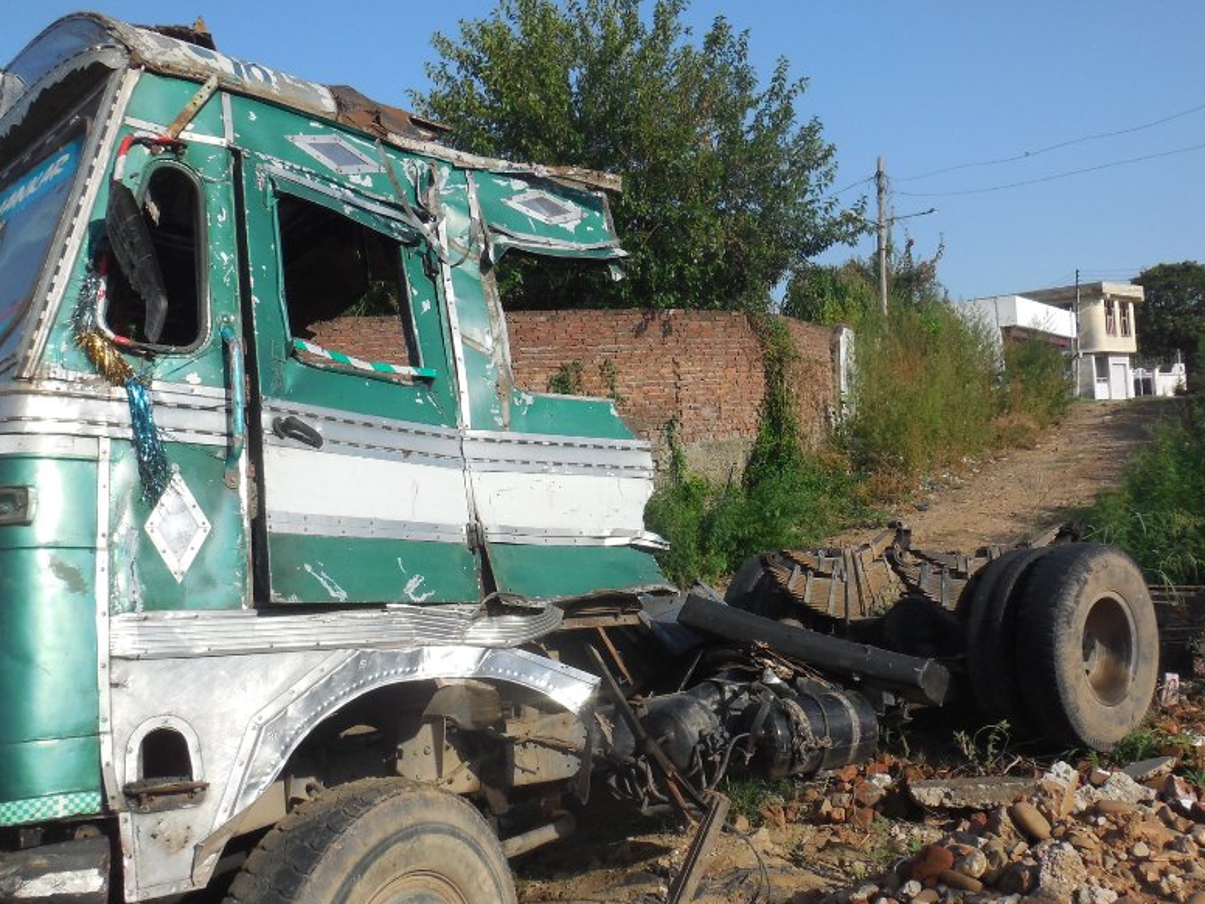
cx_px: 679
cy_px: 464
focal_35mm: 33
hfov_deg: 55.2
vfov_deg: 42.9
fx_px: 1149
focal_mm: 4.5
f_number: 3.1
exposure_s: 1/2000
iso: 125
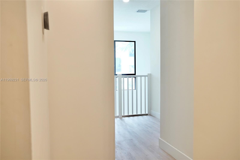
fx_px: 207
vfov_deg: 42.3
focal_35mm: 31
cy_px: 80
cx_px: 120
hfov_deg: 60.3
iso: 500
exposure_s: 1/60
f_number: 4
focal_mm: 21
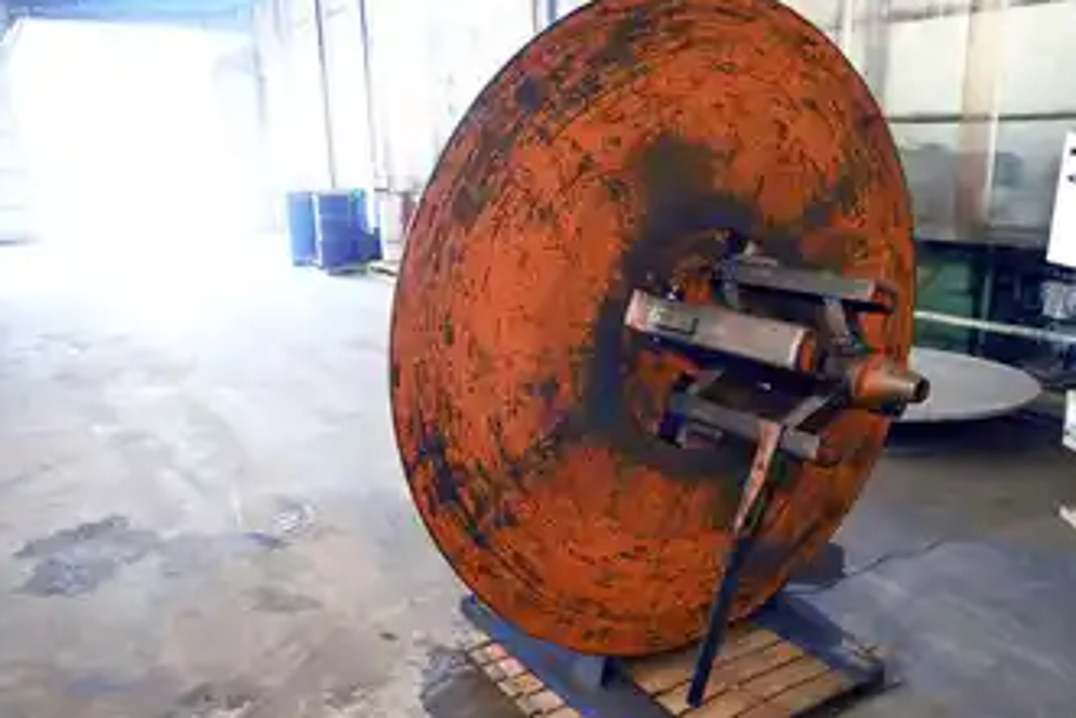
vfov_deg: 45.0
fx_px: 867
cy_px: 388
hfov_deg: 63.2
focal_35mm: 29
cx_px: 634
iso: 2500
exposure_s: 1/25
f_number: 3.5
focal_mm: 16
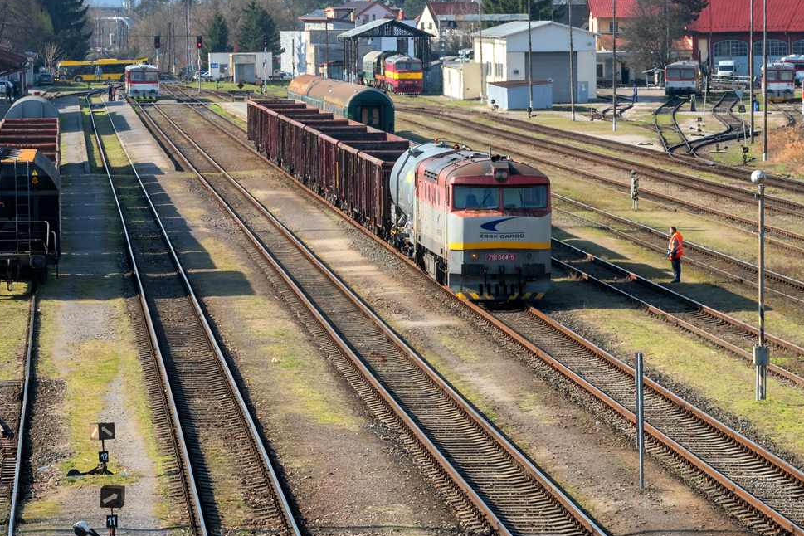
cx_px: 334
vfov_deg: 7.4
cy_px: 112
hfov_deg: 11.1
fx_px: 4131
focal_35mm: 185
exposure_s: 1/640
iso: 200
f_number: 9
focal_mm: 75
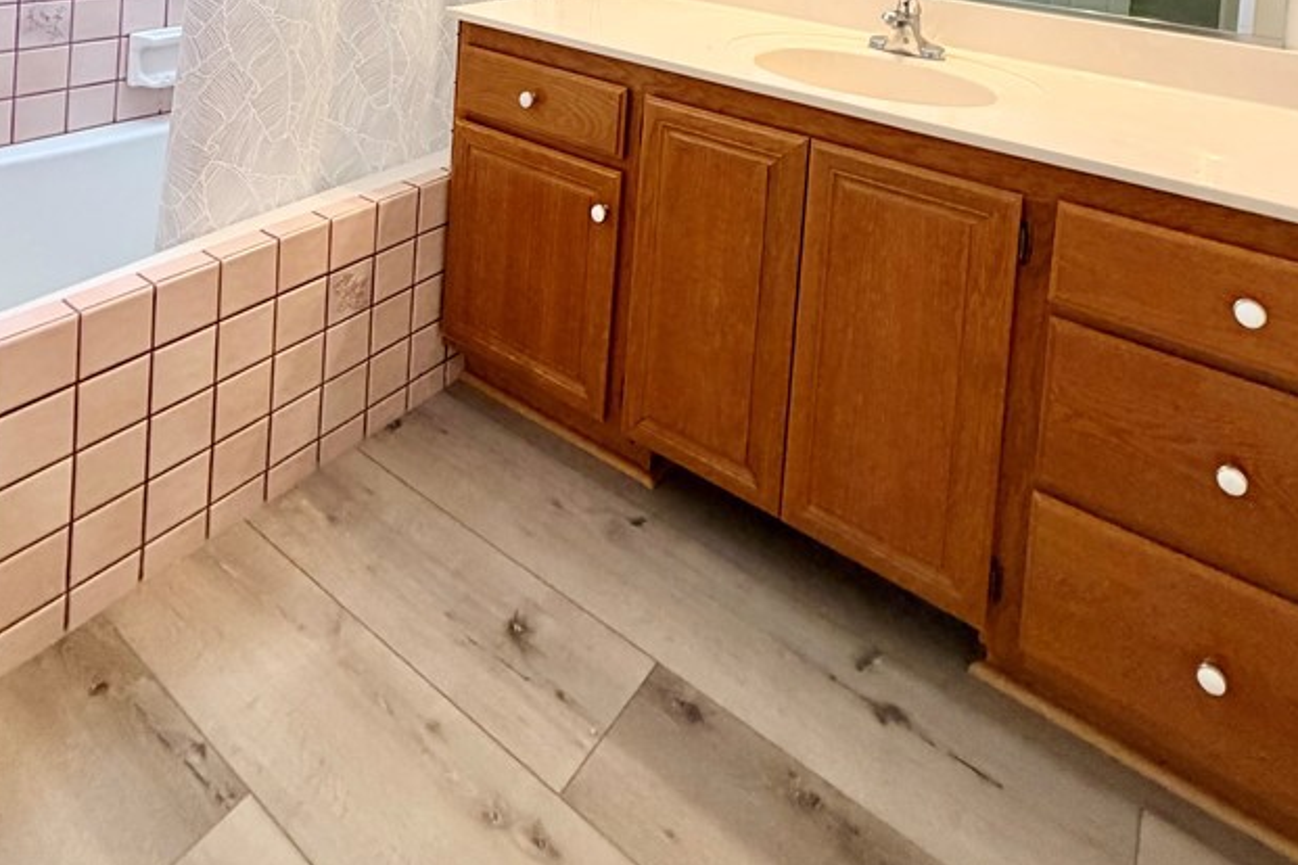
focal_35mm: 24
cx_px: 654
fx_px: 865
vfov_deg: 41.1
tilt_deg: -1.4
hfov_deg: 73.7
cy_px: -113
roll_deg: -4.4
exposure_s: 1/60
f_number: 2.2
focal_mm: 2.22
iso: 320
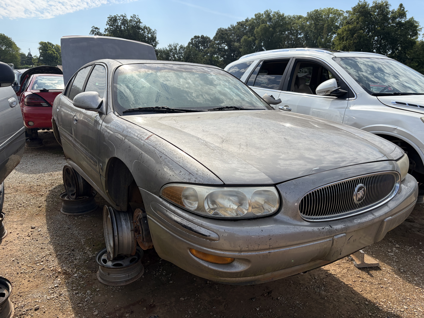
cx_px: 212
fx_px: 318
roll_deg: -2.6
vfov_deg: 53.1
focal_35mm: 26
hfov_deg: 67.3
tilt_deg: -11.9
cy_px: 159
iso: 50
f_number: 1.6
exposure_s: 1/3448
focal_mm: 5.96
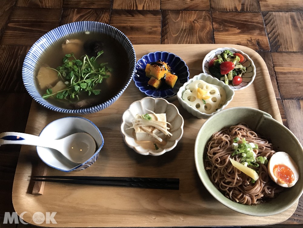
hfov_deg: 63.4
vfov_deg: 49.7
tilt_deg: -64.1
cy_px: 114
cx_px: 152
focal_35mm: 28
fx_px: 245
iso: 40
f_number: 1.8
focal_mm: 3.99
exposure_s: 1/17
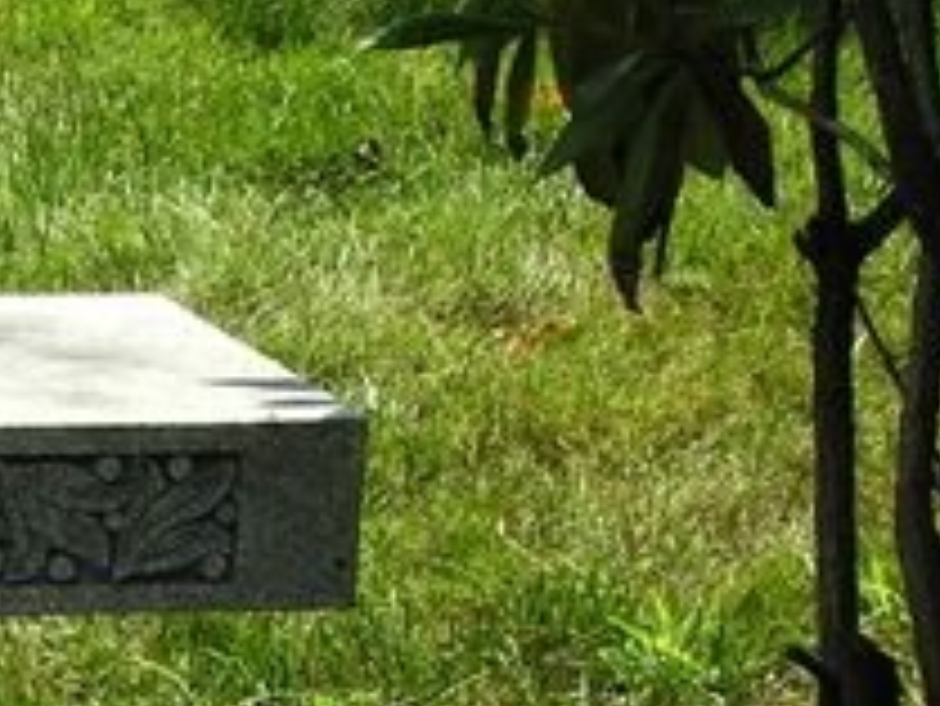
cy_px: 1241
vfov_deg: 6.0
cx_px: -670
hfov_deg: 7.9
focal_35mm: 242
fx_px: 6575
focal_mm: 16.4
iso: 50
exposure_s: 1/94.6
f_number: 7.1
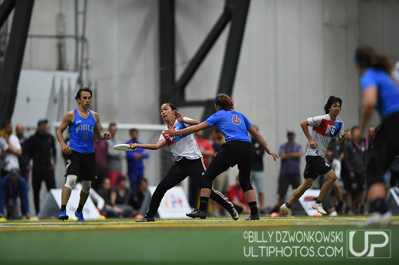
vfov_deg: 3.4
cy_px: 132
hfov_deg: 5.2
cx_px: 200
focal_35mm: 400
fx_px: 4427
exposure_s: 1/640
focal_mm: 400
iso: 10000
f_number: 2.8
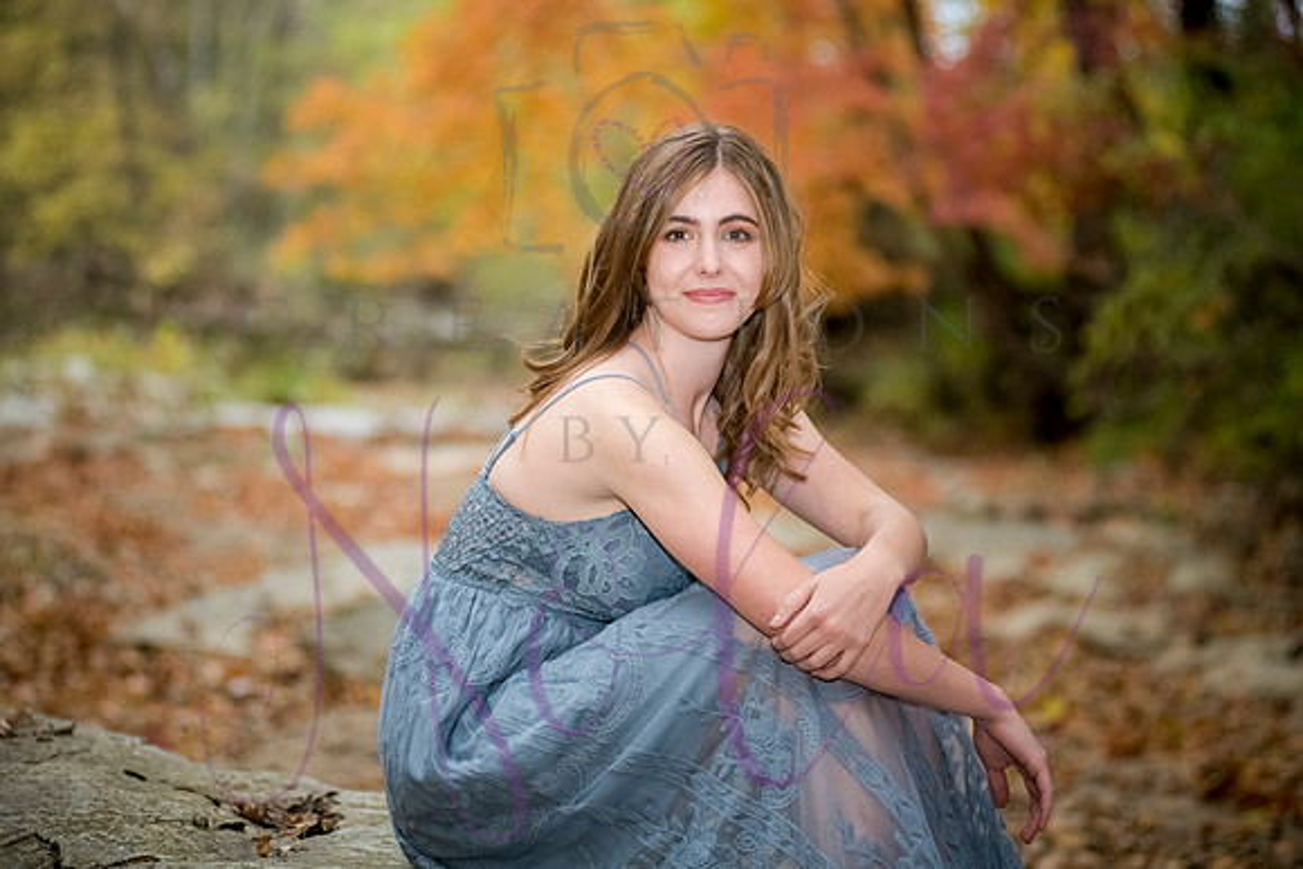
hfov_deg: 23.6
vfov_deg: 15.9
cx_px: 652
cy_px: 434
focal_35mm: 86
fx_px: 3113
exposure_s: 1/800
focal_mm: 86
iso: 2000
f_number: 3.2
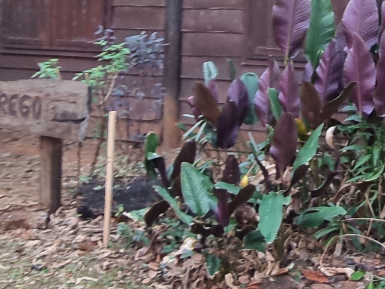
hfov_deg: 34.8
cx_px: 344
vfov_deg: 26.8
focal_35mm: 52
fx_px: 578
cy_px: 12
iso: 100
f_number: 2.2
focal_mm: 2.2
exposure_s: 1/60
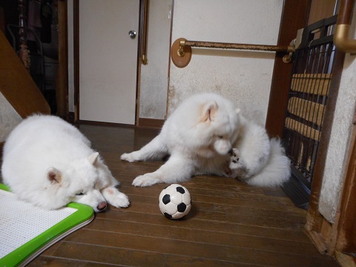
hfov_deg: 69.4
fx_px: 257
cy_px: 134
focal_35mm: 25
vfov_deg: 54.9
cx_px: 178
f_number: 3.7
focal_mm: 4.5
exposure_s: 1/8
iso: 400
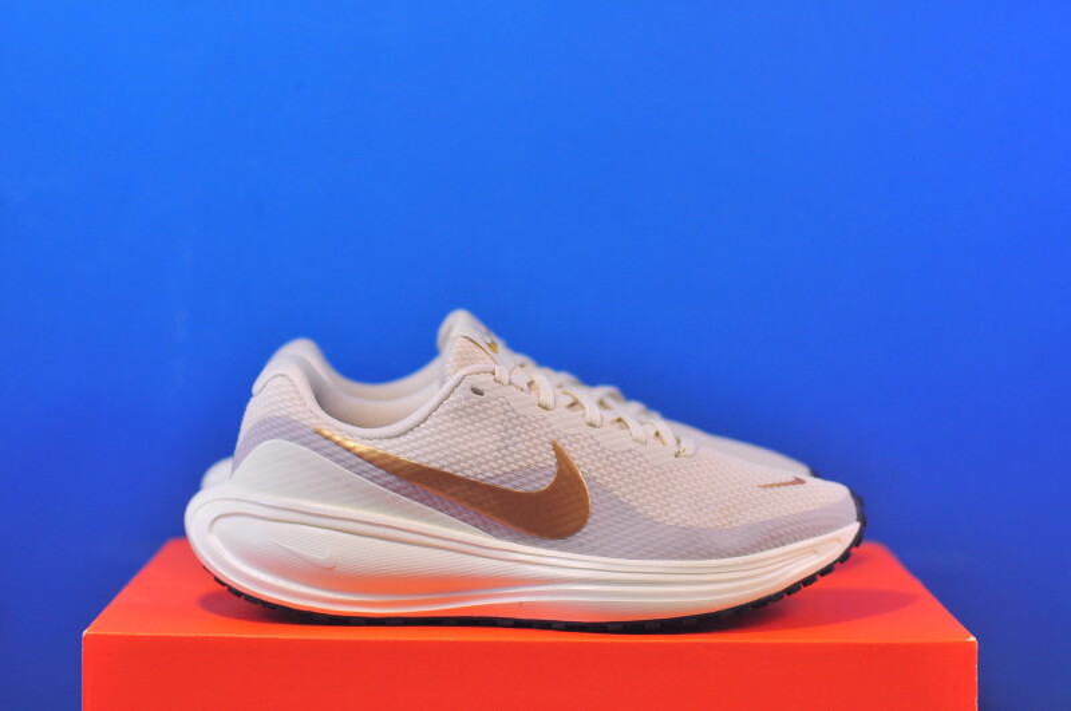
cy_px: 356
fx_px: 2228
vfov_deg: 18.1
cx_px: 536
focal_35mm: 75
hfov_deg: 27.0
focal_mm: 50
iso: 250
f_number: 2.5
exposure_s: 1/320
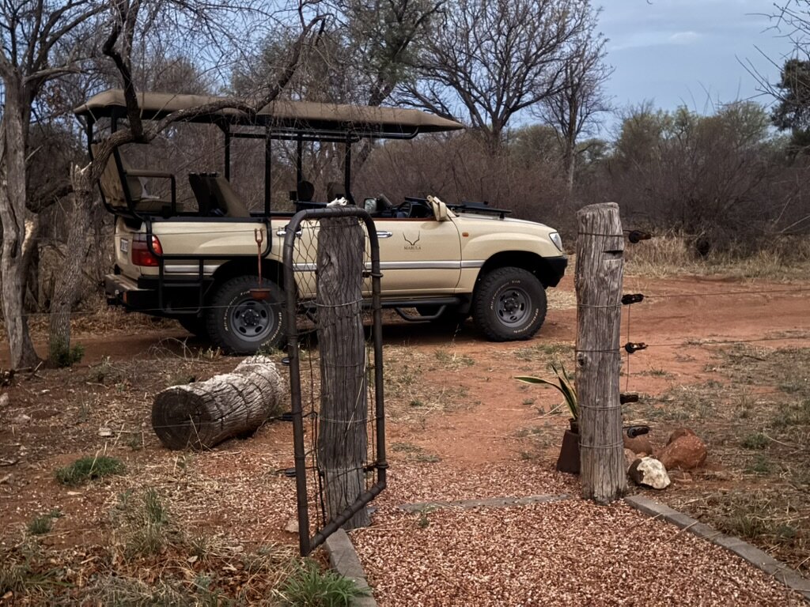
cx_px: 405
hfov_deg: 39.7
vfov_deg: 30.3
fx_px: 1123
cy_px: 304
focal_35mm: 48
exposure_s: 1/2
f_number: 1.78
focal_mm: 6.76
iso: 1600
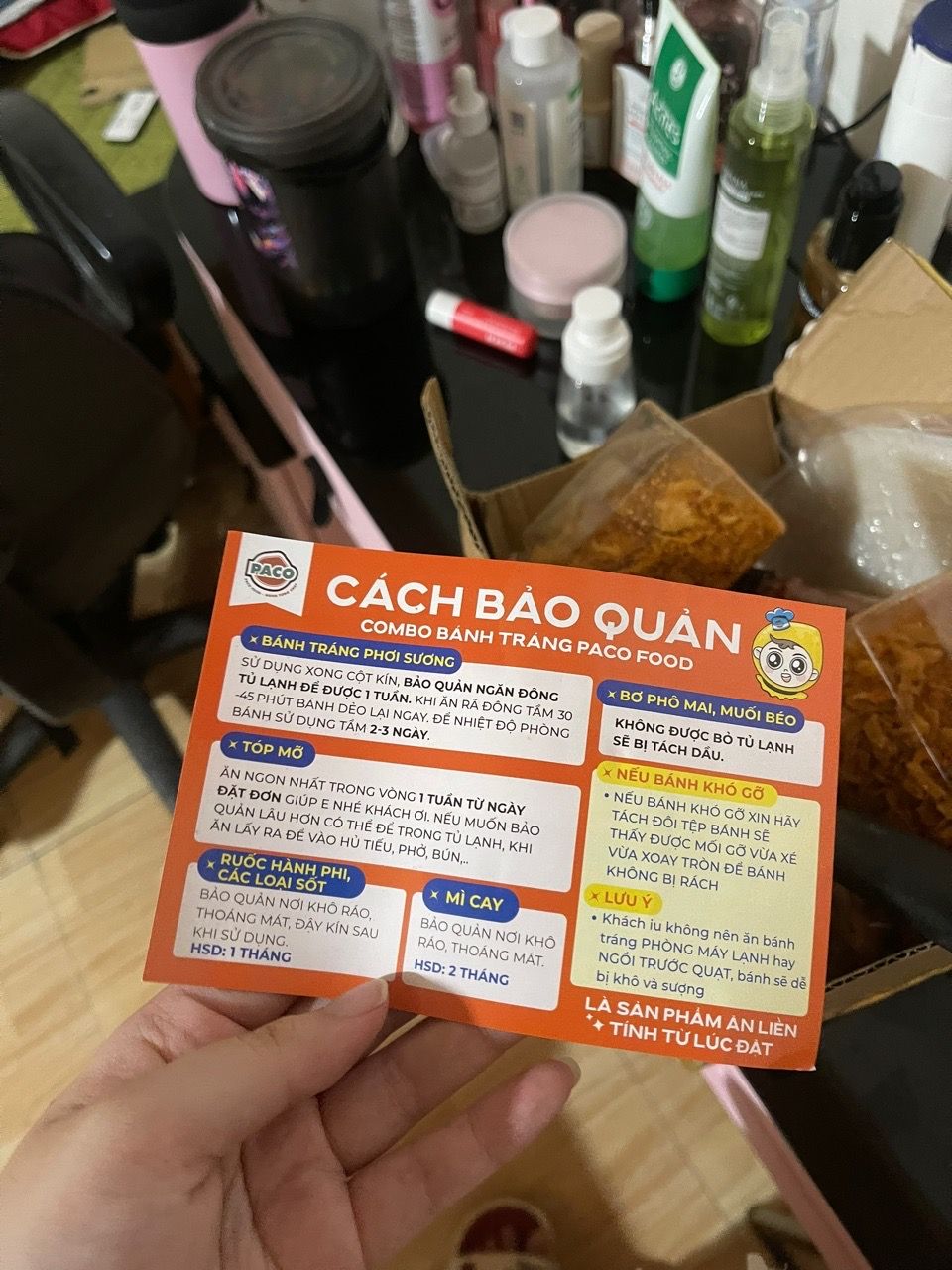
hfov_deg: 54.9
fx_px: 917
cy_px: 635
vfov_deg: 69.4
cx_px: 476
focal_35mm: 25
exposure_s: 1/35
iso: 640
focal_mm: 5.1
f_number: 1.6
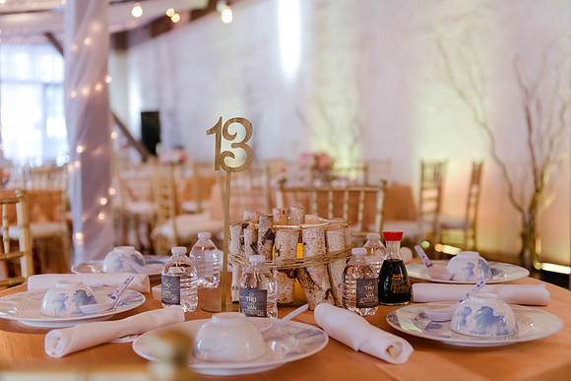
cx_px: 287
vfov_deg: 29.6
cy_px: 191
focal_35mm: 45
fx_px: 721
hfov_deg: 43.2
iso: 1600
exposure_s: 1/160
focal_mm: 45
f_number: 2.8
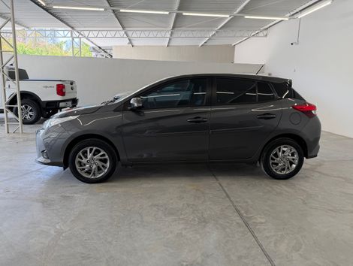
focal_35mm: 24
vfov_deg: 56.9
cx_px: 176
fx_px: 245
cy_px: 133
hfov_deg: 71.5
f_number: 1.78
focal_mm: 6.76
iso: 100
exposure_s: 1/187
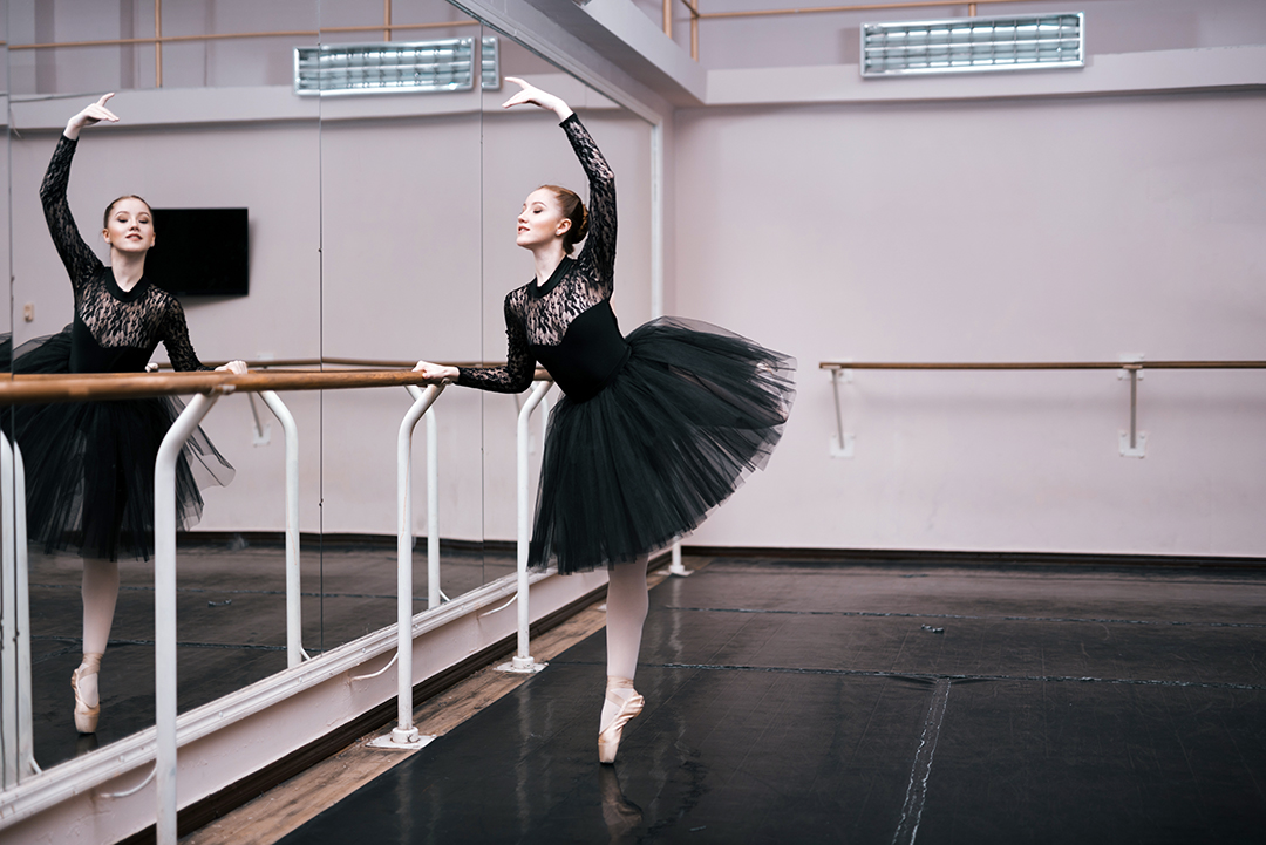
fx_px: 1759
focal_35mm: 50
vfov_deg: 27.0
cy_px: 422
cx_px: 633
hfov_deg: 39.6
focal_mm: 50
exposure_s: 1/160
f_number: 1.4
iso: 80
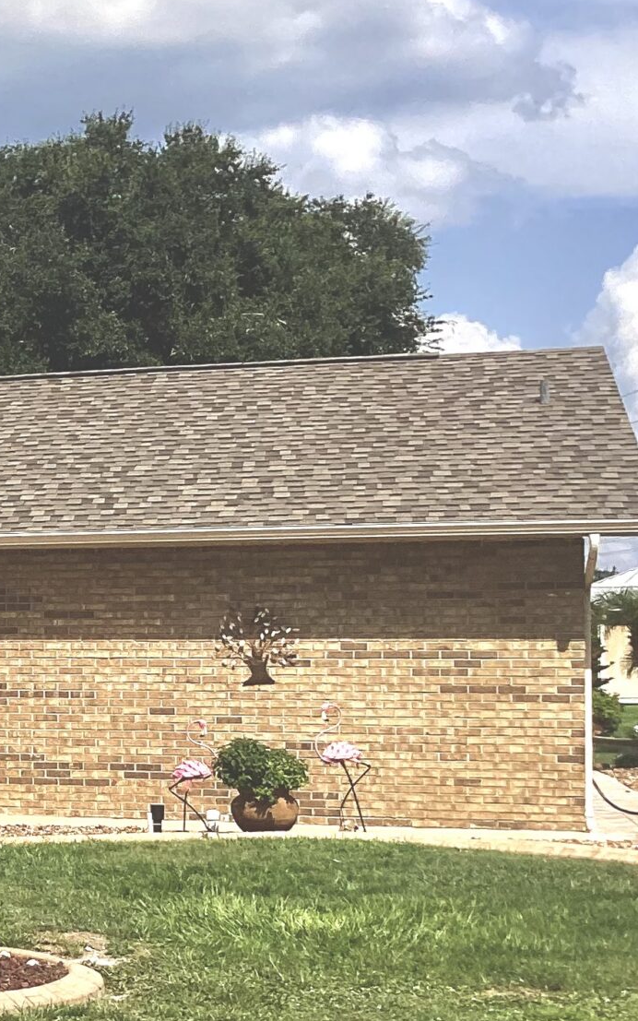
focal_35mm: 76
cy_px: 641
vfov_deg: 27.0
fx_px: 2114
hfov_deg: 15.4
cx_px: -408
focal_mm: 3.3
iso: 25
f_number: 2.4
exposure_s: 1/2092
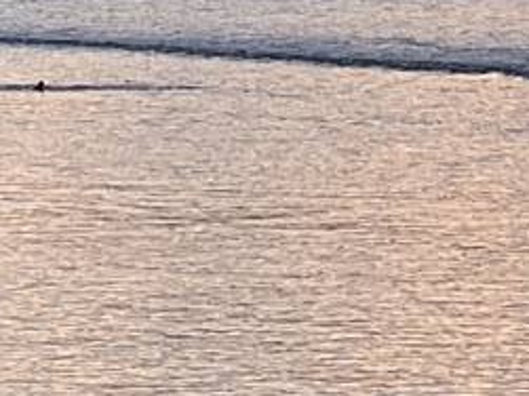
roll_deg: +0.7
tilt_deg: +0.4
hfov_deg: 4.2
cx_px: -780
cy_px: -100
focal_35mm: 460
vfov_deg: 3.2
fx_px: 7026
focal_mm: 9
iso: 32
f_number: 2.8
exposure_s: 1/121
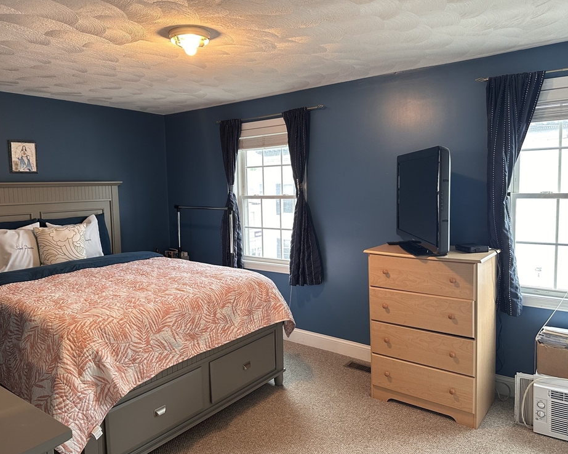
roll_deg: +1.2
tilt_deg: -3.9
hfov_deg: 65.9
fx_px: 437
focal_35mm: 26
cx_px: 262
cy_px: 221
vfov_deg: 54.9
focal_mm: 6.86
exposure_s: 1/120
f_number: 1.78
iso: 200
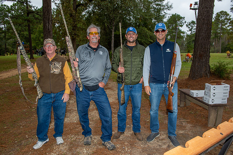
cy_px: 78
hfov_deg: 67.4
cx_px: 116
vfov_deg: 47.9
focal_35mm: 27
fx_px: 175
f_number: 7.1
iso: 320
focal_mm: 27
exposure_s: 1/160
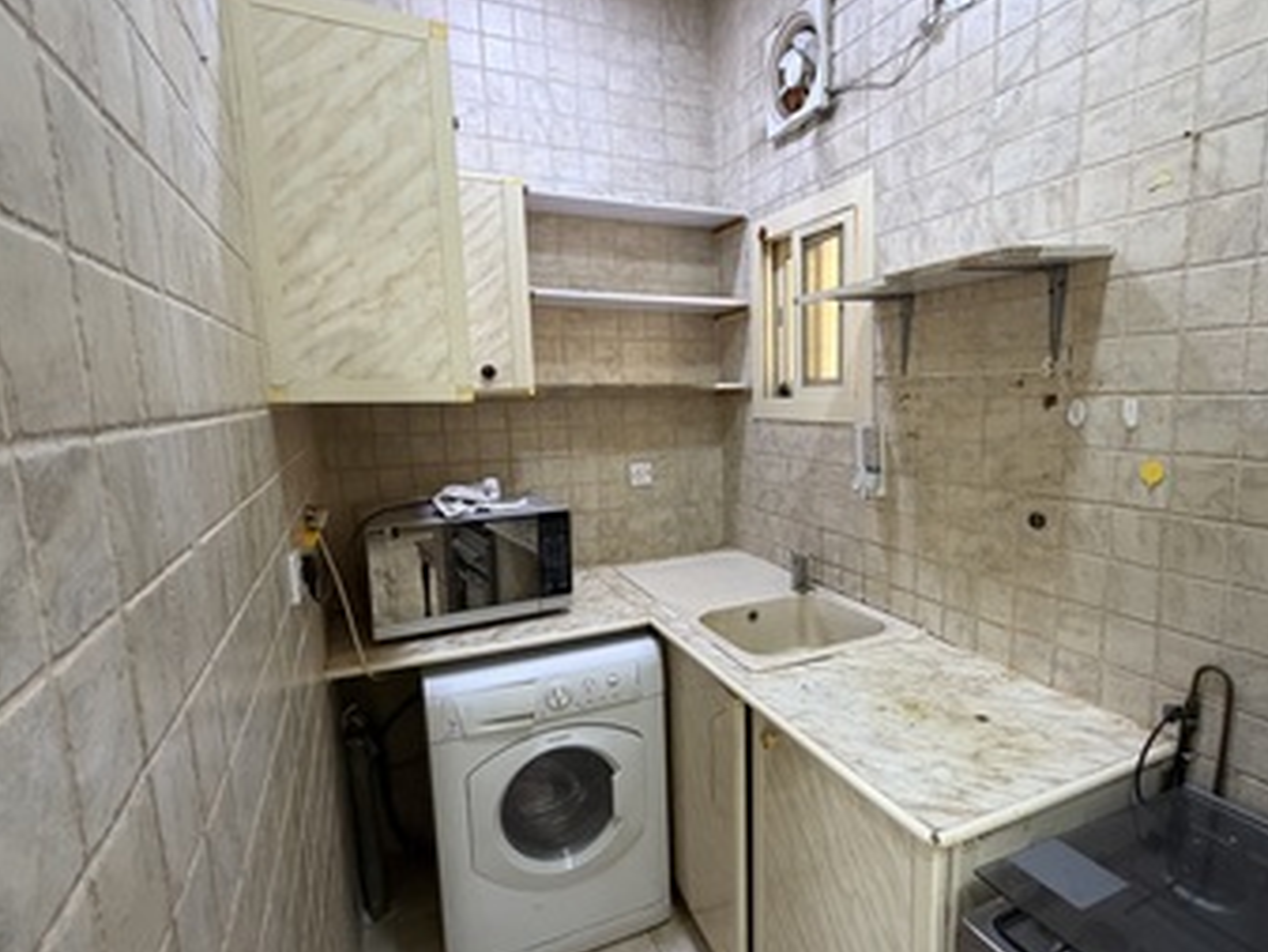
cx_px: 721
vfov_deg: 68.7
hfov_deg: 84.2
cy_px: 491
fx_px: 696
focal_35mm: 19
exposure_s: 1/50
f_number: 2.2
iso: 250
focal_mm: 2.22
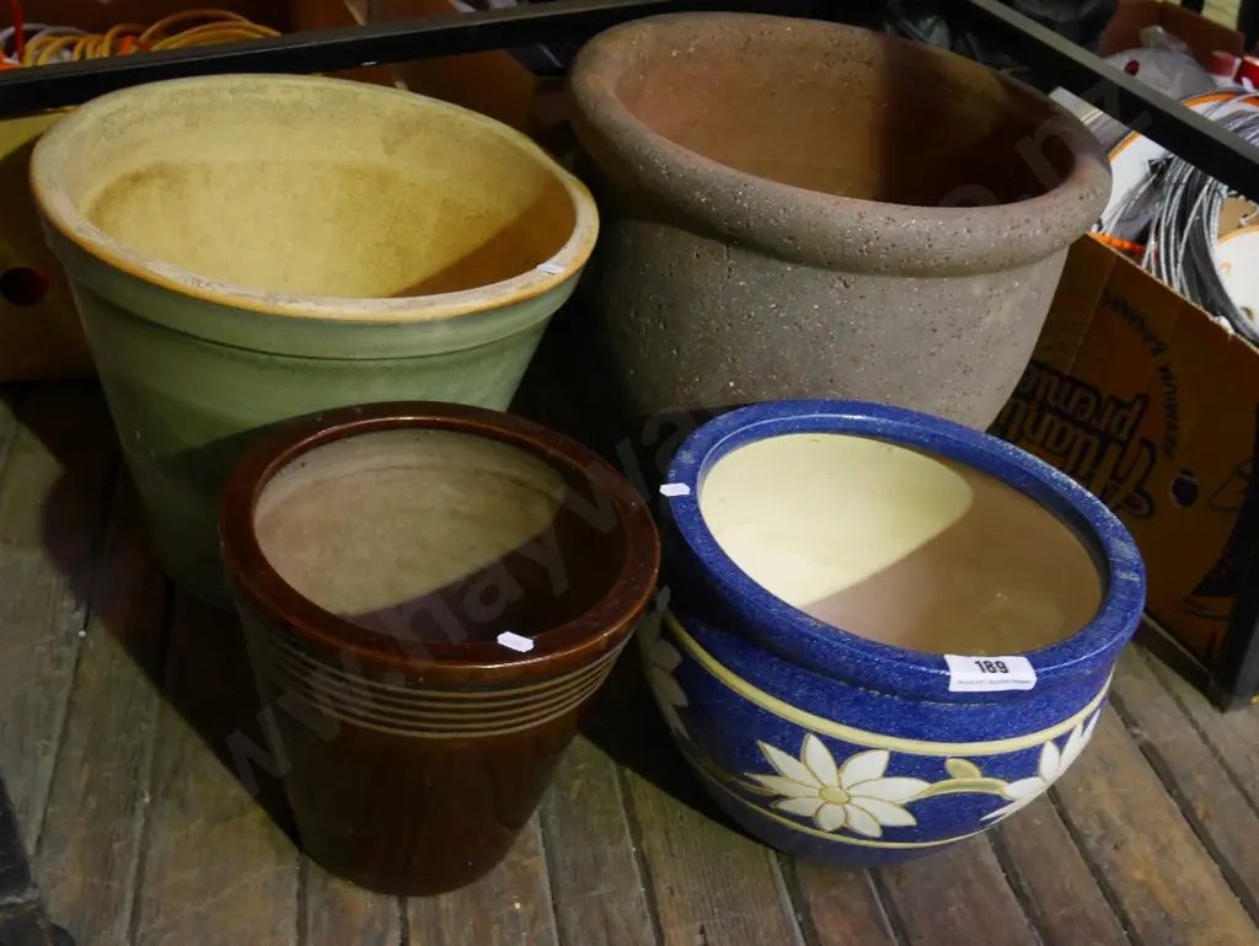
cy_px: 473
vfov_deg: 32.9
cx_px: 630
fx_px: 1601
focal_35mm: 44
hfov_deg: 42.9
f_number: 4.8
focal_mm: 22
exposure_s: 1/13
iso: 3200
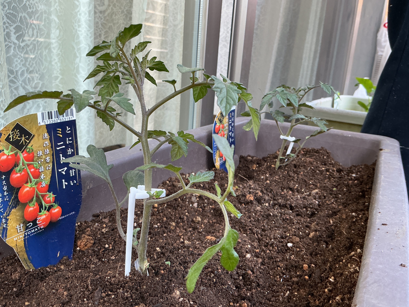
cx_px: 204
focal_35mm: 29
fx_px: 343
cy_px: 154
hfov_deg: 61.7
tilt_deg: -16.4
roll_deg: -4.2
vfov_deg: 48.2
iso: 64
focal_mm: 3
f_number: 1.8
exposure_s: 1/100
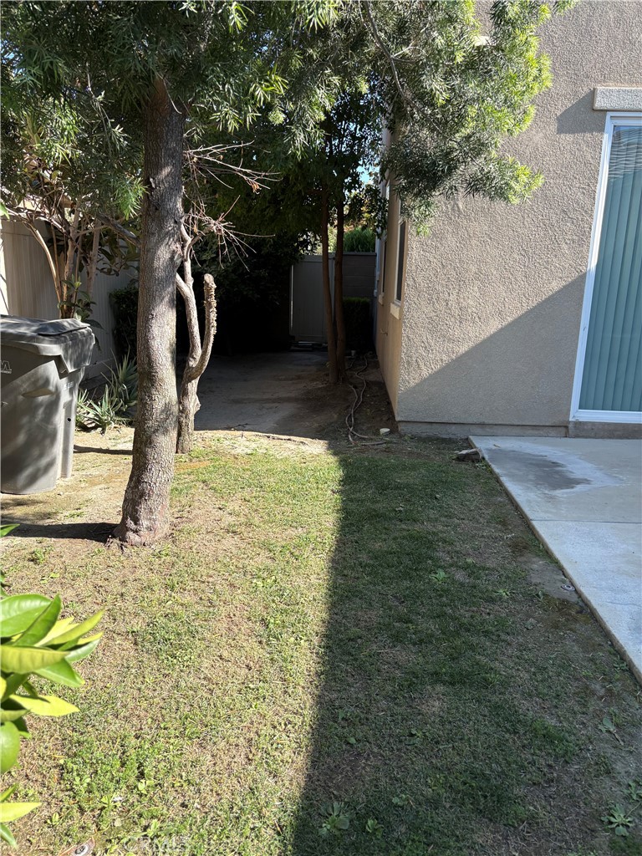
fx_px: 643
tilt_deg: -11.6
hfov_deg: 53.1
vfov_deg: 67.3
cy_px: 428
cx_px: 321
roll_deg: -2.3
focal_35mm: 26
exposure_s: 1/820
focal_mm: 5.96
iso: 50
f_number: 1.6
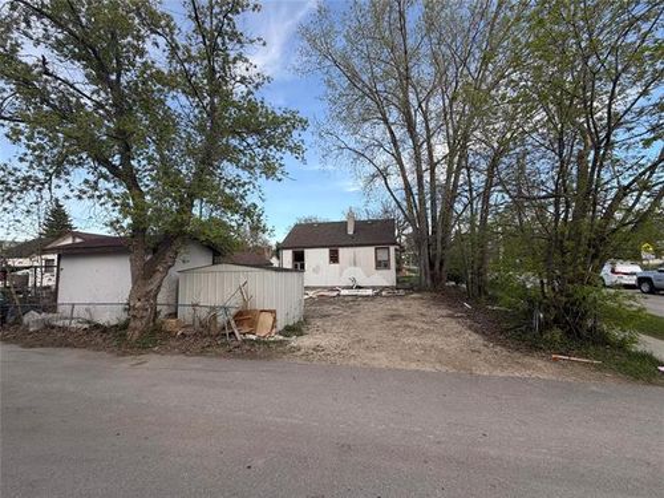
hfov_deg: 102.1
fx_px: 269
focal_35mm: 14
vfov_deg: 85.7
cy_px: 249
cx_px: 332
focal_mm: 2.22
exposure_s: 1/502
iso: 50
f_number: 2.2
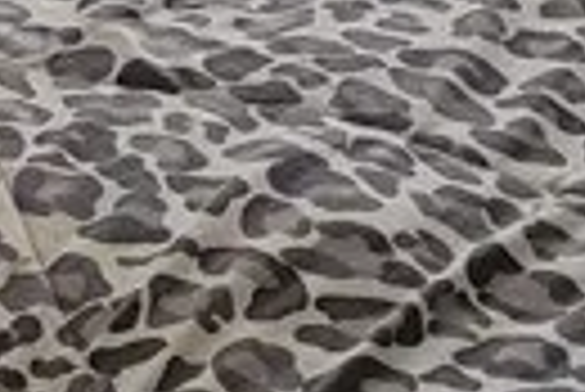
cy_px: -351
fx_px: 3465
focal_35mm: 213
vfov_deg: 6.3
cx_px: -868
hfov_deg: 8.7
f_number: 1.8
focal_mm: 5.4
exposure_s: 1/40
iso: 320
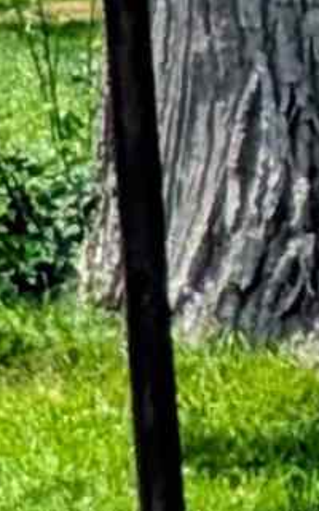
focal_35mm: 487
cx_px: -1873
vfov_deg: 4.2
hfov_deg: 2.5
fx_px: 6774
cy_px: -832
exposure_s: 1/4739
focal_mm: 6.81
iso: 45
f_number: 1.85
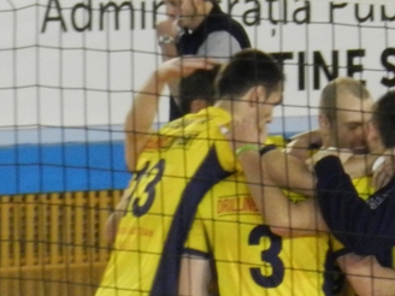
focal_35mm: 550
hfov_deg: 3.6
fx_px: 6276
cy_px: 208
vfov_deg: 2.7
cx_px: 406
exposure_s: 1/40
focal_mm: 31.2
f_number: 5.4
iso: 800
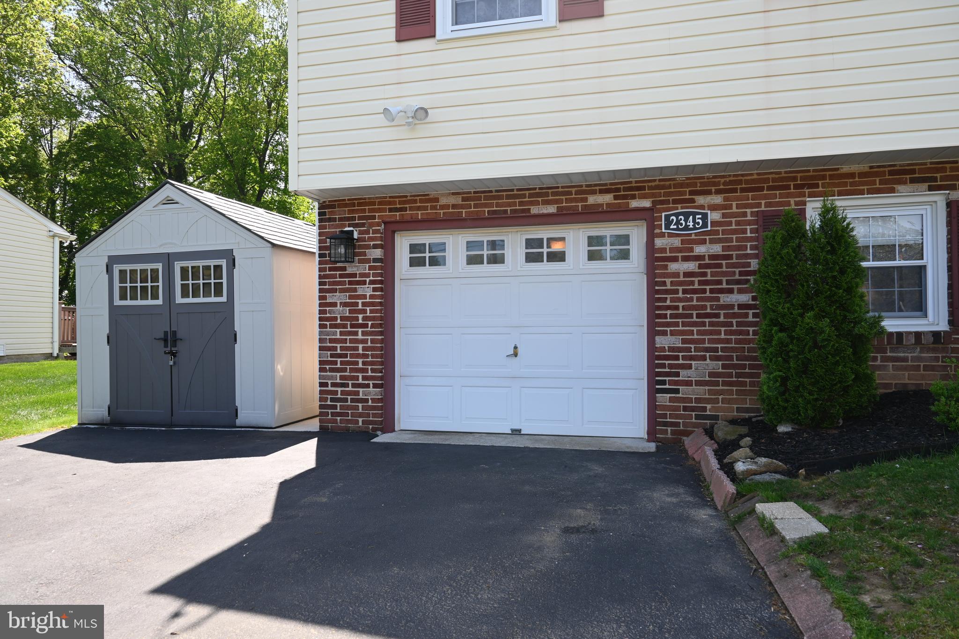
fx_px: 639
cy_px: 320
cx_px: 480
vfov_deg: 53.1
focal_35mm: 24
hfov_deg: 73.7
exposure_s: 1/200
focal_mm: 16
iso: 100
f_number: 5
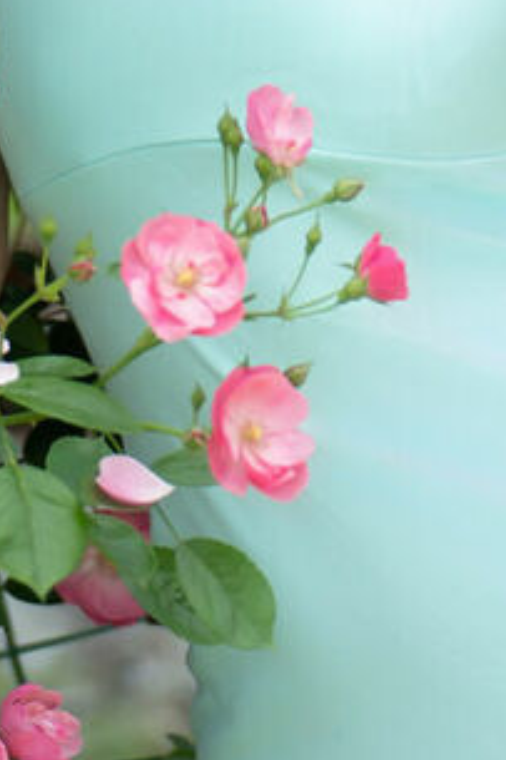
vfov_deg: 4.2
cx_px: 324
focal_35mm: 491
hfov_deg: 2.8
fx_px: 10363
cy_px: -243
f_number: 2.8
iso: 125
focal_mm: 95
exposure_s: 1/320
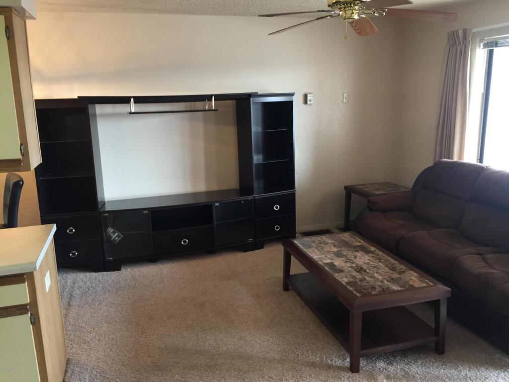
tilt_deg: -12.7
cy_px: 191
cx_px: 254
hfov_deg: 61.7
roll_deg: +1.2
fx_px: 426
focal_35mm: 29
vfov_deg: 48.2
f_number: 2.2
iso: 100
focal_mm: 4.15
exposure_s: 1/30
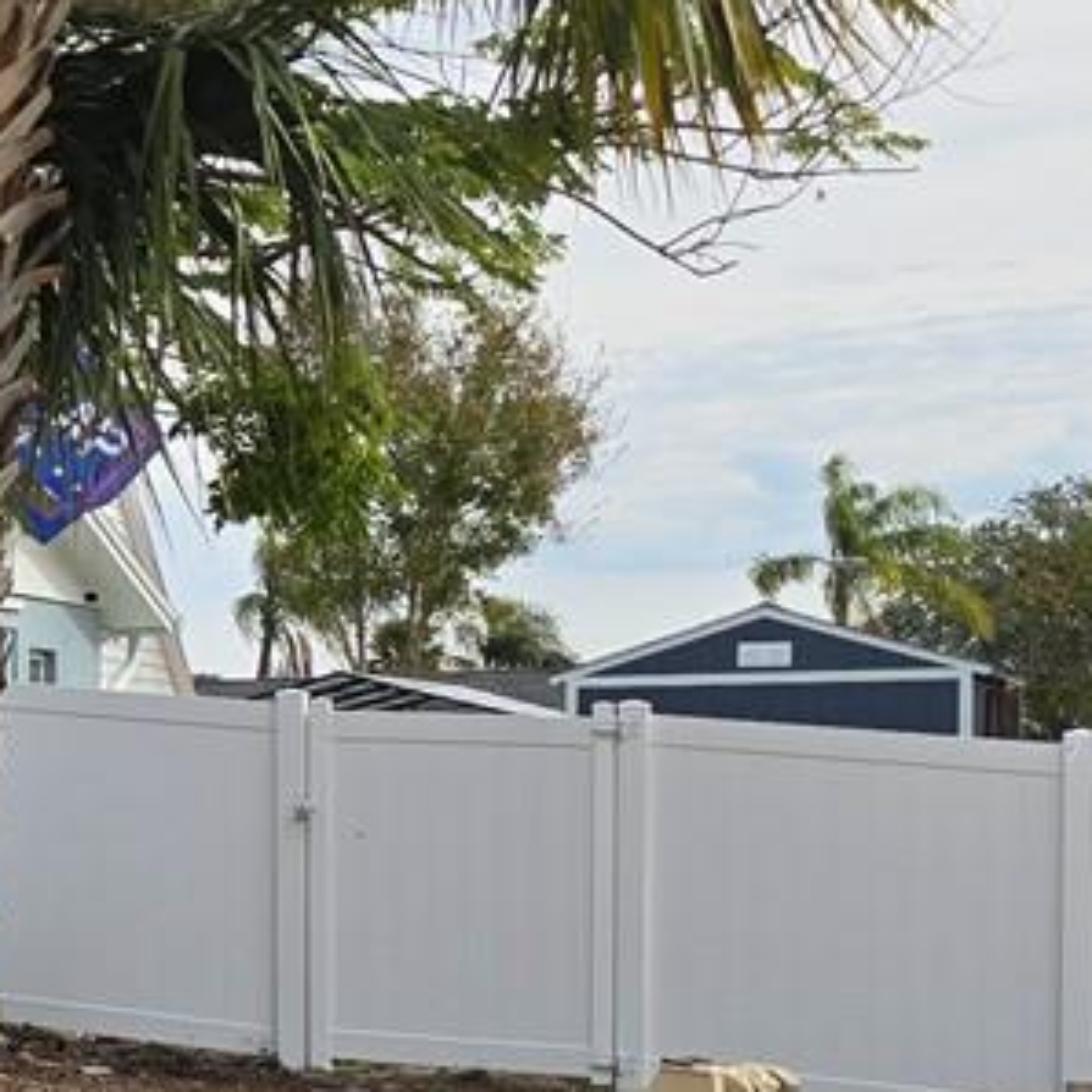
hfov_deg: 13.0
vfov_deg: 15.8
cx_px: -1330
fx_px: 3890
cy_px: 960
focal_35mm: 109
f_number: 1.7
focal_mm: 6.3
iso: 12
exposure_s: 1/666
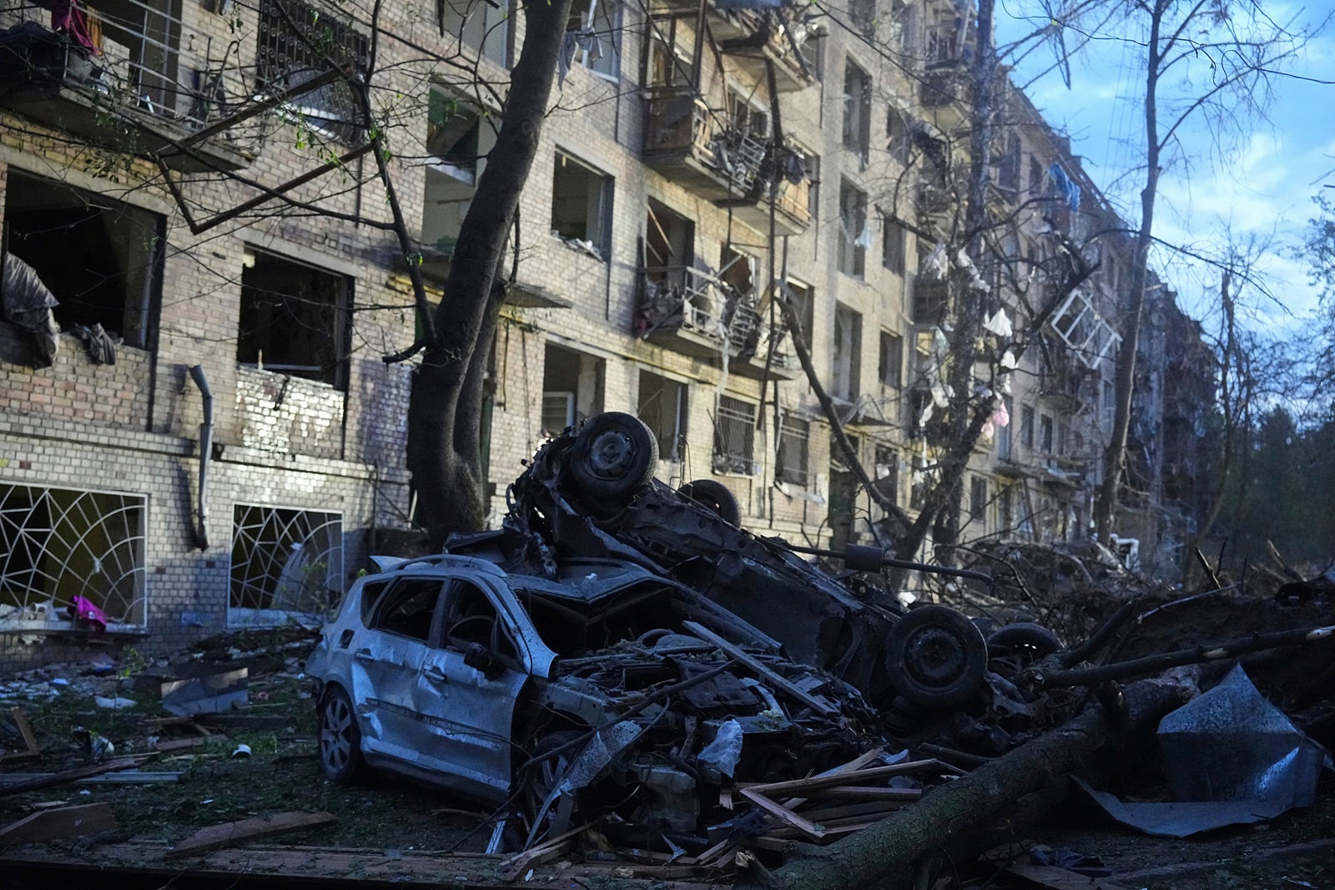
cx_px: 668
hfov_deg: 45.4
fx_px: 1594
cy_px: 445
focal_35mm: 43
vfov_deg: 31.2
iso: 10000
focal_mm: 43
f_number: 2.8
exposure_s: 1/60
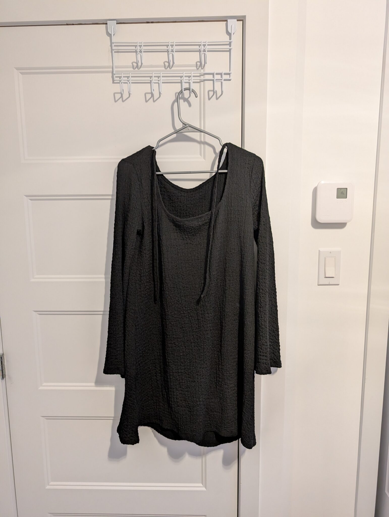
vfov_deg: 71.5
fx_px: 359
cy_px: 258
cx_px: 194
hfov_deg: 56.9
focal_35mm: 24
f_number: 1.68
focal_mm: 6.9
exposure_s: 1/60
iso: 699
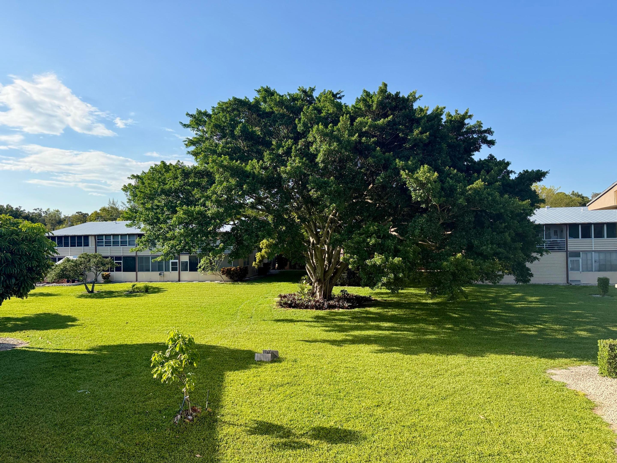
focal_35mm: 24
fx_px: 428
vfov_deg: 56.8
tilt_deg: -0.8
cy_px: 232
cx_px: 308
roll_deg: +1.4
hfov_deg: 71.6
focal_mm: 6.76
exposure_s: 1/3584
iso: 100
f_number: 1.78
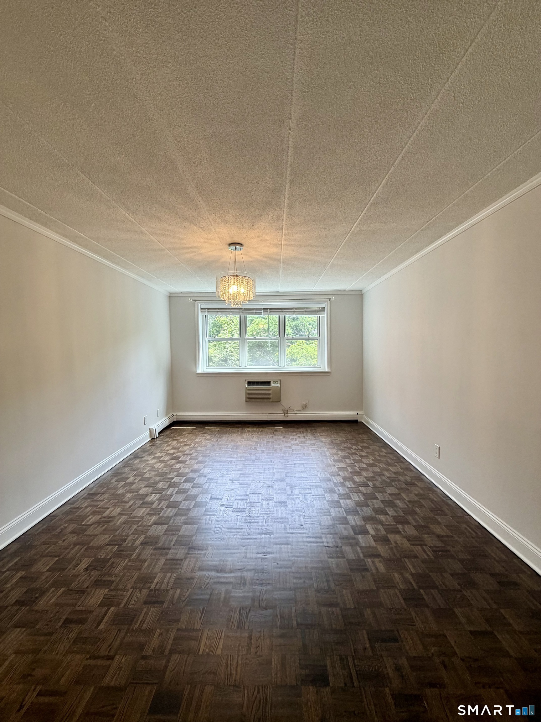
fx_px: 292
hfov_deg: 85.7
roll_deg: +0.9
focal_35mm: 14
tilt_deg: -2.2
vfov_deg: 102.1
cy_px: 361
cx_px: 270
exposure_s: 1/120
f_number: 2.2
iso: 160
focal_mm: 2.22
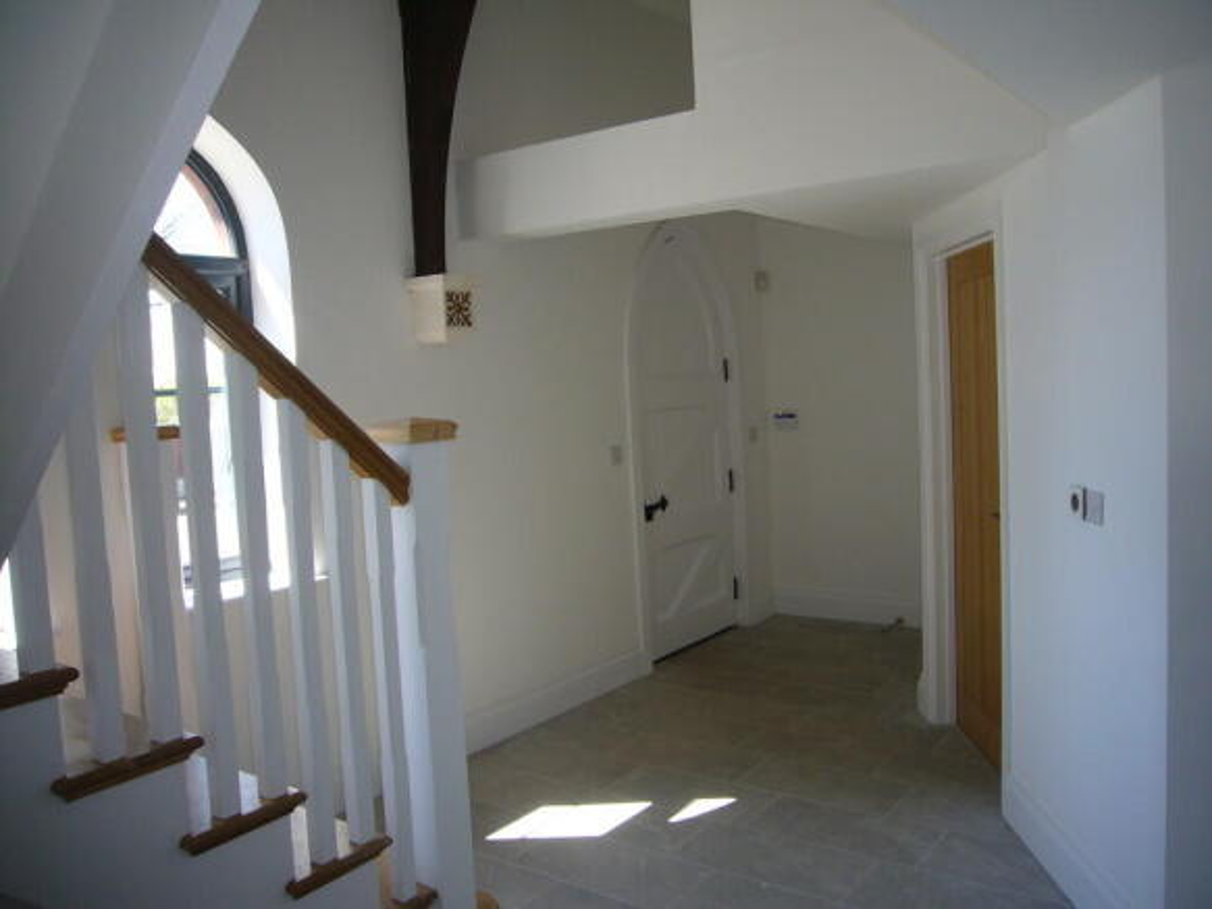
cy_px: 454
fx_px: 980
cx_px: 606
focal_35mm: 28
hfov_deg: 63.5
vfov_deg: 49.7
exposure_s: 1/100
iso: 80
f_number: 2.8
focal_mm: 4.6
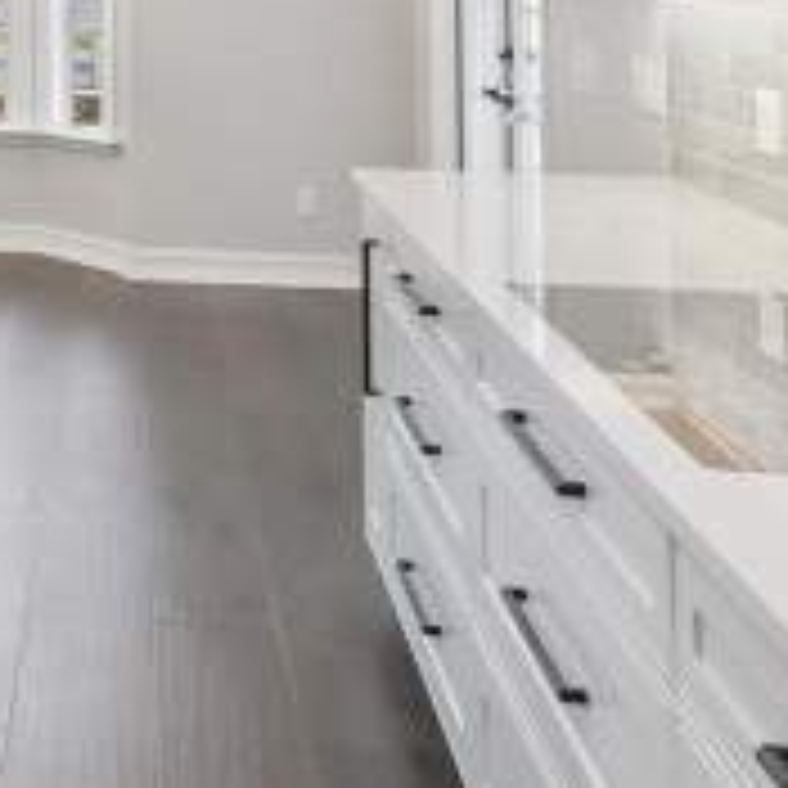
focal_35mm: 62
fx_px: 1597
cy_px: -43
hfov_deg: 24.2
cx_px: -243
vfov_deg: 26.0
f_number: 8
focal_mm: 16
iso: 400
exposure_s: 1/40
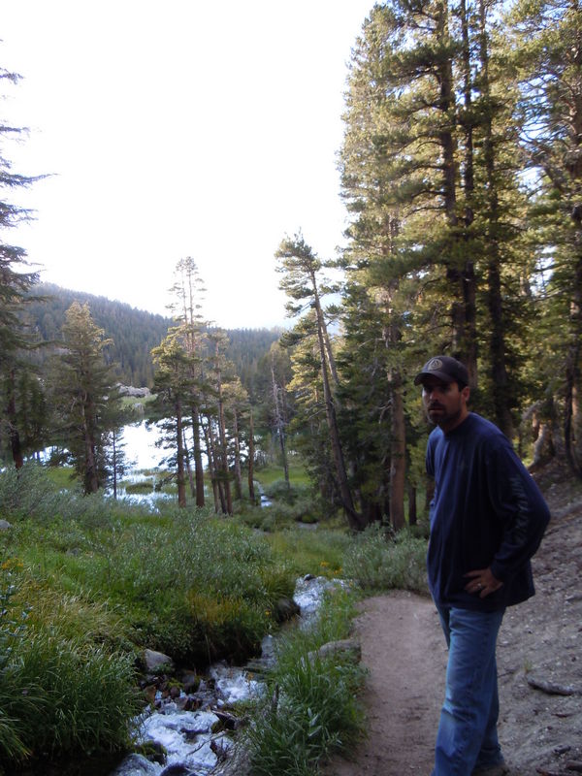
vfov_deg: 60.0
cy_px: 388
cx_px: 291
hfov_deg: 46.8
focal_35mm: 30
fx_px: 673
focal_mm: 5.4
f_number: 3.5
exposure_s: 1/80
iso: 100
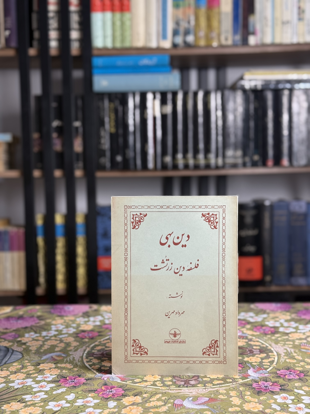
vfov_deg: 39.7
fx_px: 573
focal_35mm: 48
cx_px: 155
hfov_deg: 30.3
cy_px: 207
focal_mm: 6.76
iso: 100
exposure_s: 1/100
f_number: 1.78
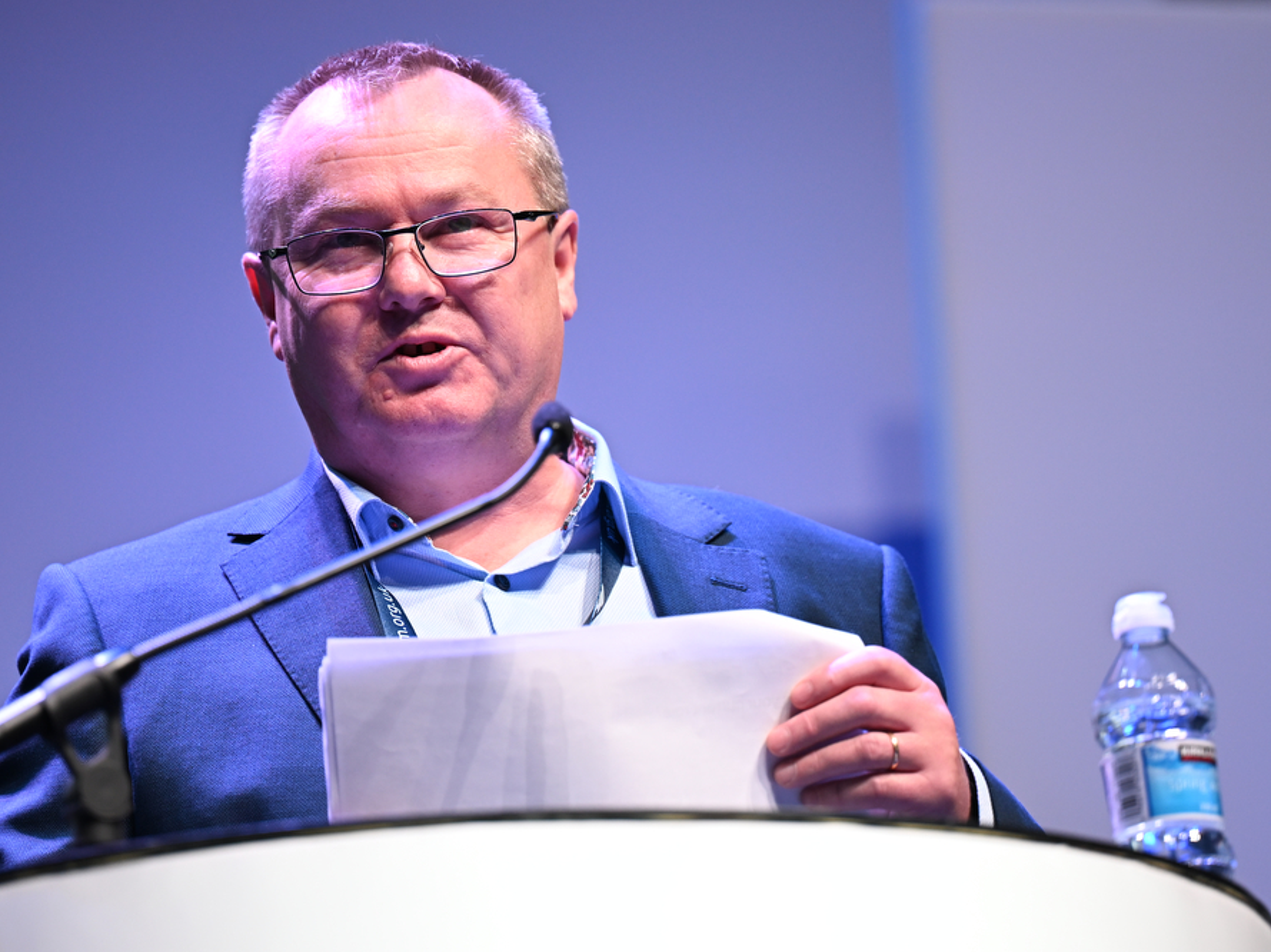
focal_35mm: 205
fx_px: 7524
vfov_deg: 7.2
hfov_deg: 9.7
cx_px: 600
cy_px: 487
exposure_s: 1/200
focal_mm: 185
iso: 640
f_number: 2.8
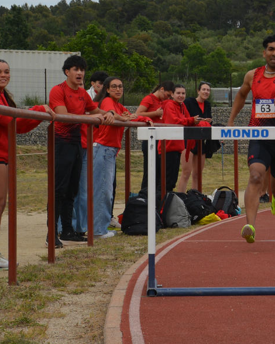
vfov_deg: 12.2
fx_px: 1598
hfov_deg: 9.8
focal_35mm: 157
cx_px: 242
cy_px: 76
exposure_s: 1/250
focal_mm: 32
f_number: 8
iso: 125
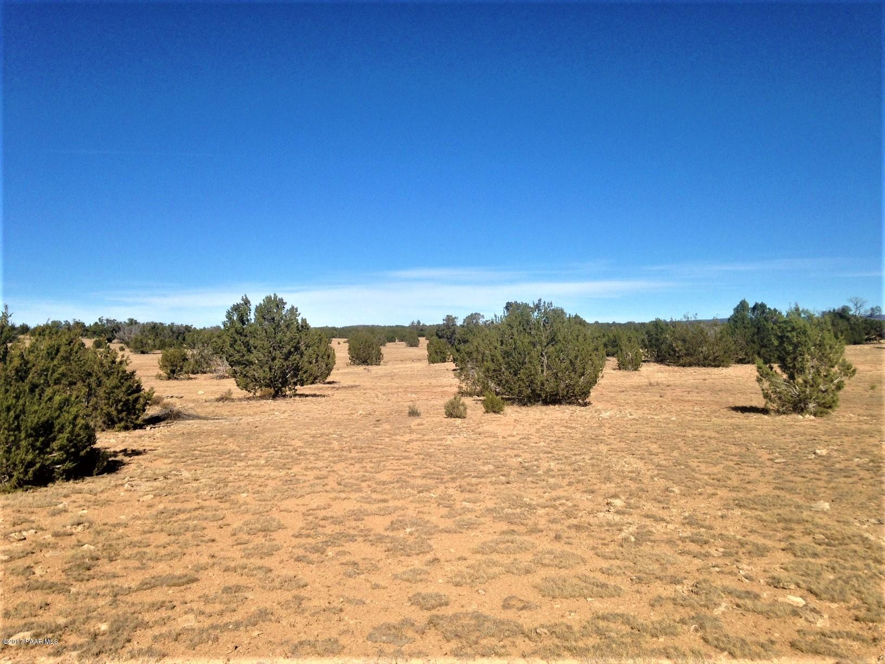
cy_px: 332
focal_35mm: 33
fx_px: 844
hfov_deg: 55.4
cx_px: 442
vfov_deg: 42.9
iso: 50
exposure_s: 1/2710
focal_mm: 4.12
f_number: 2.4
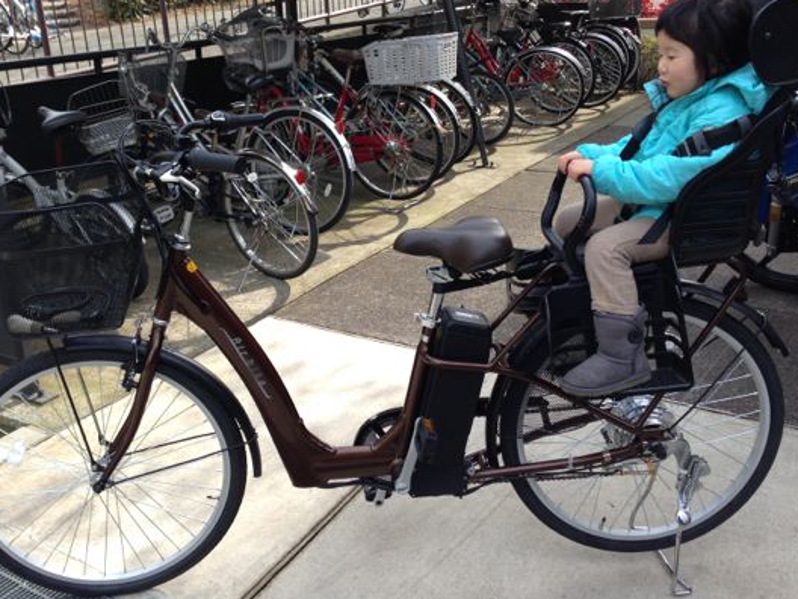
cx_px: 346
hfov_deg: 46.7
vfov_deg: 35.9
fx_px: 922
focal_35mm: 40
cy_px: 247
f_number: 2.4
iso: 50
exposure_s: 1/311
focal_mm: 4.12
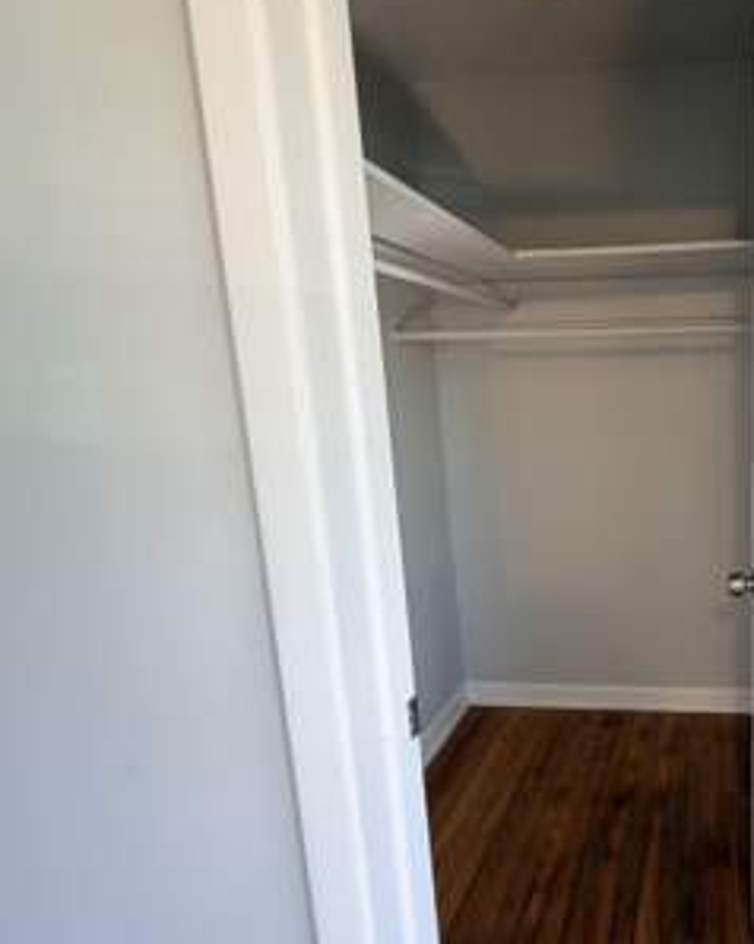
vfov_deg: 75.1
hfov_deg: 55.8
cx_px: 659
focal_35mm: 22
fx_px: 614
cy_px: 474
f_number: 2.2
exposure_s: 1/60
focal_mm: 2.22
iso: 160
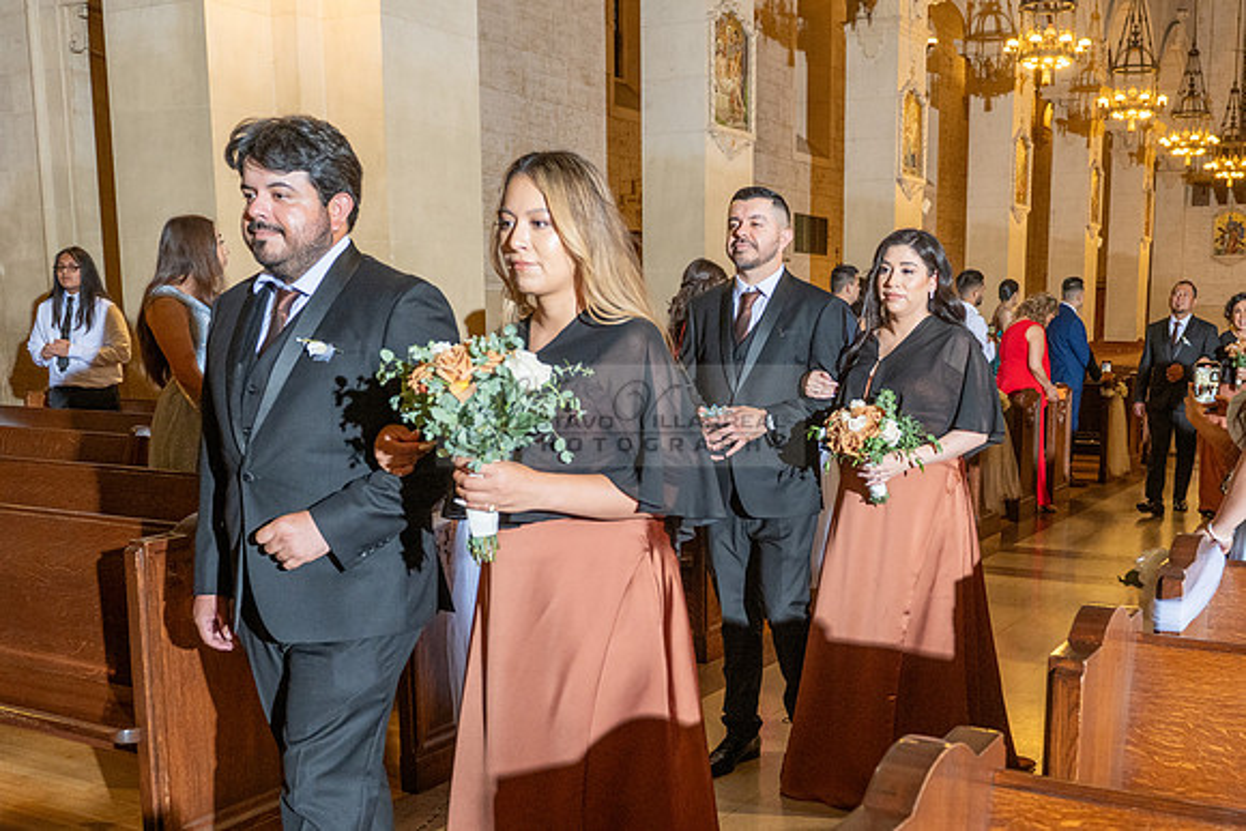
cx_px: 792
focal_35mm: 37
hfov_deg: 51.2
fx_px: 1281
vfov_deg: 35.7
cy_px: 529
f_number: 4.5
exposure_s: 1/160
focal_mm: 24
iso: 1000
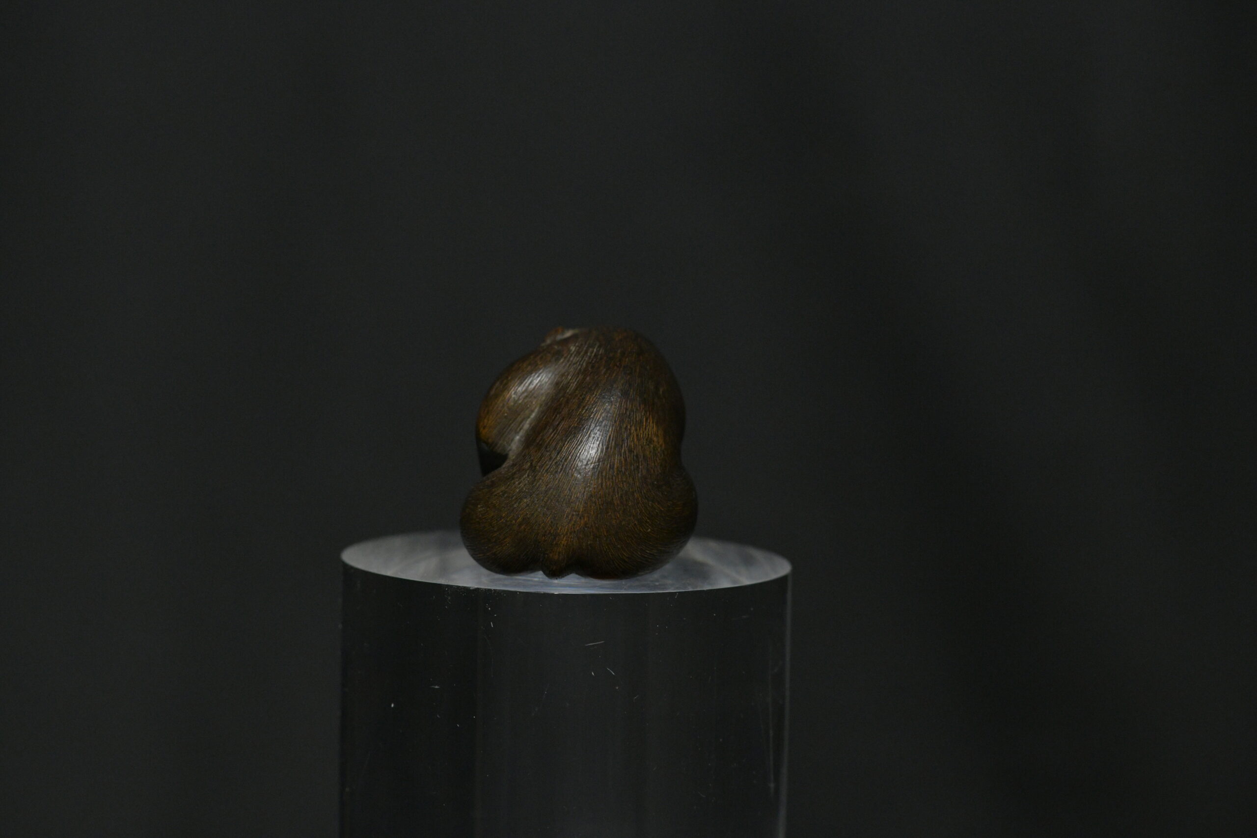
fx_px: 3666
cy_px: 419
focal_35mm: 105
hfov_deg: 19.5
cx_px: 628
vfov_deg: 13.0
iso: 4500
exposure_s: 1/125
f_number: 10
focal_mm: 105
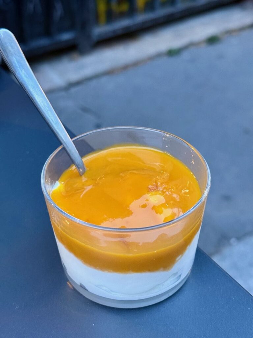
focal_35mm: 48
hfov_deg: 30.3
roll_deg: -2.4
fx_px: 468
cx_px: 126
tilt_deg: -38.8
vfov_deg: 39.7
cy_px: 169
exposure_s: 1/33
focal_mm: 6.76
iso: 250
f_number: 1.78
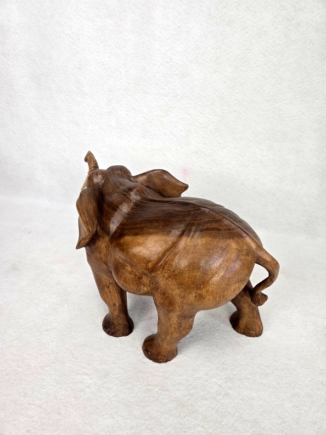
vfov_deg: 73.9
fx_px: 289
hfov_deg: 58.9
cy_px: 218
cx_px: 163
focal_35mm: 23
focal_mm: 6.3
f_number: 1.7
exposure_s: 1/100
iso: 64
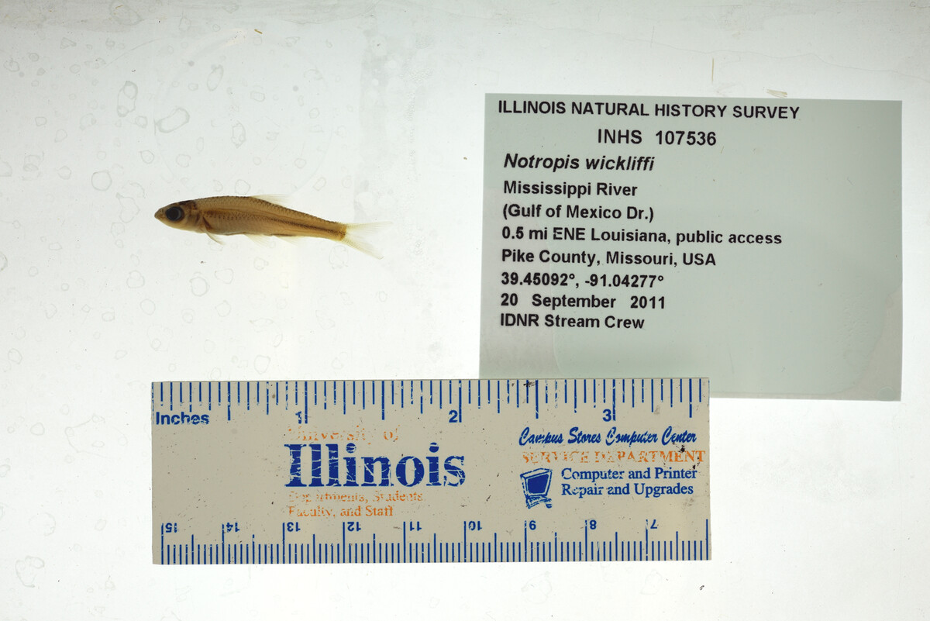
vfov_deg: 22.6
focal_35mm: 60
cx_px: 465
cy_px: 310
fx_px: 1550
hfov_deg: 33.4
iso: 100
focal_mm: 60
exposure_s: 1/200
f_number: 10
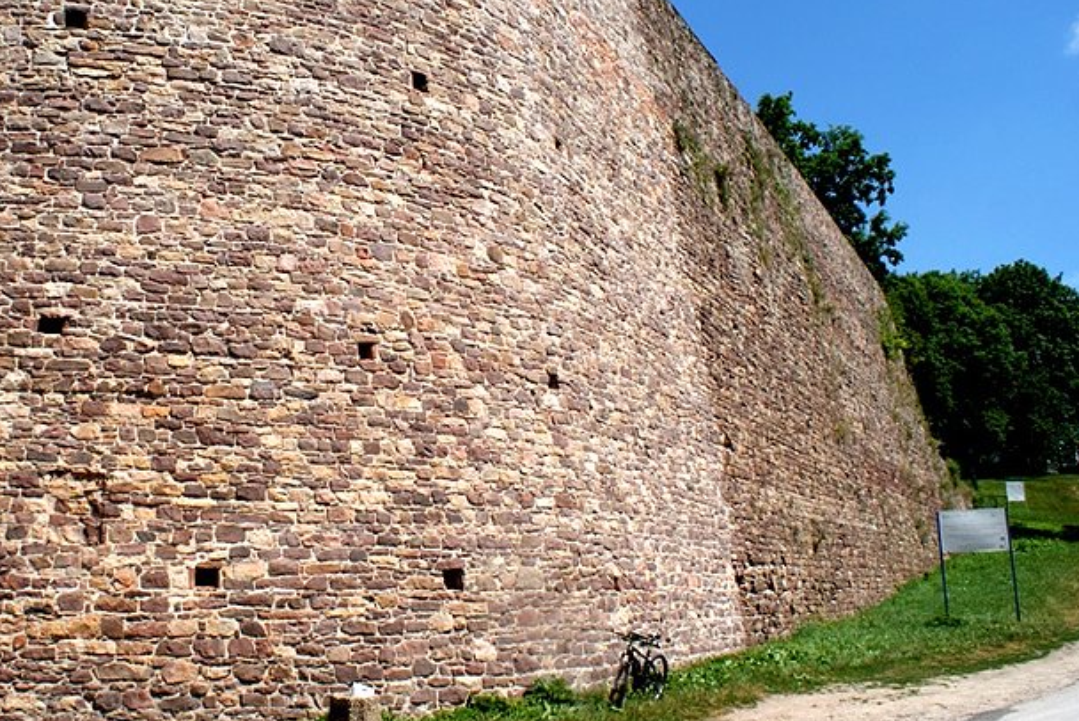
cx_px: 328
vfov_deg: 33.1
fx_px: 1199
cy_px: 240
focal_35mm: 40
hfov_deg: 47.4
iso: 100
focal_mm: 18
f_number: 10
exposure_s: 1/250
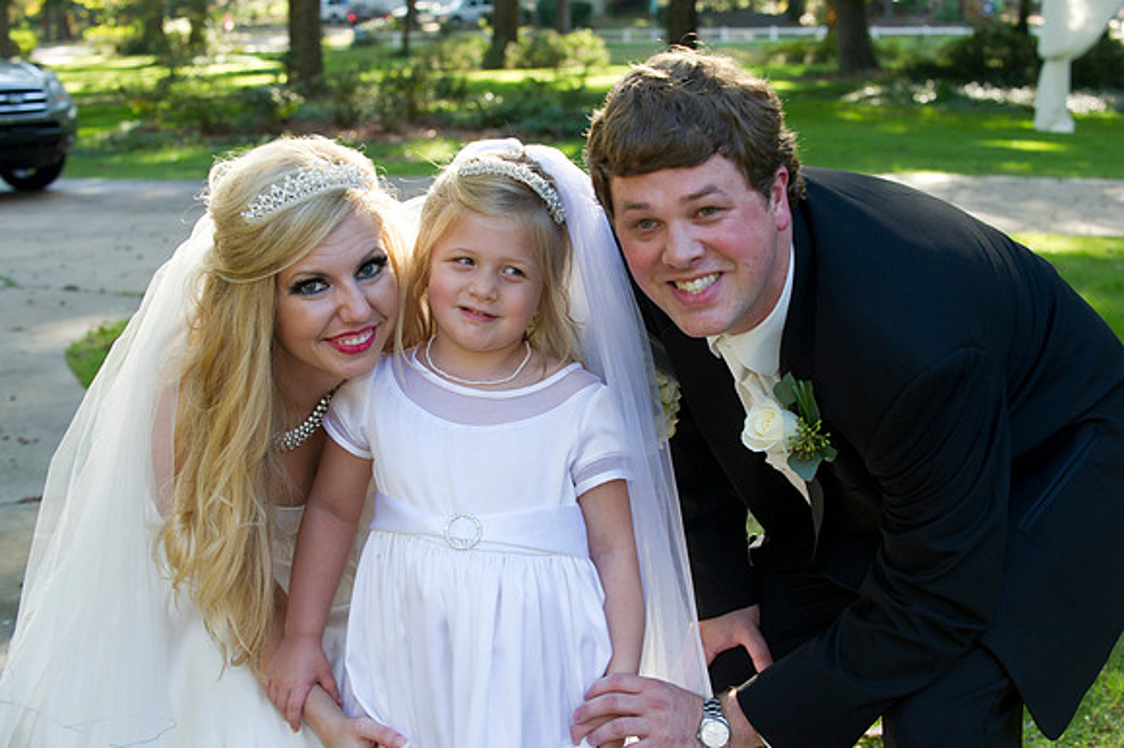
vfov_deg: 19.4
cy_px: 374
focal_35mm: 70
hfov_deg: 28.9
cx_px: 562
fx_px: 2184
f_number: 5.6
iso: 500
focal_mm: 70
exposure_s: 1/125
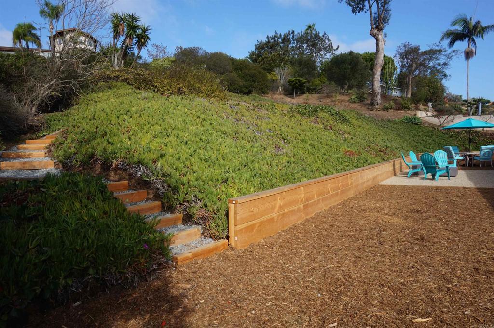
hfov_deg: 73.8
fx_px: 329
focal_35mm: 24
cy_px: 164
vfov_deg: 53.1
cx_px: 247
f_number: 14
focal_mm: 16
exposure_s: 1/60
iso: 100
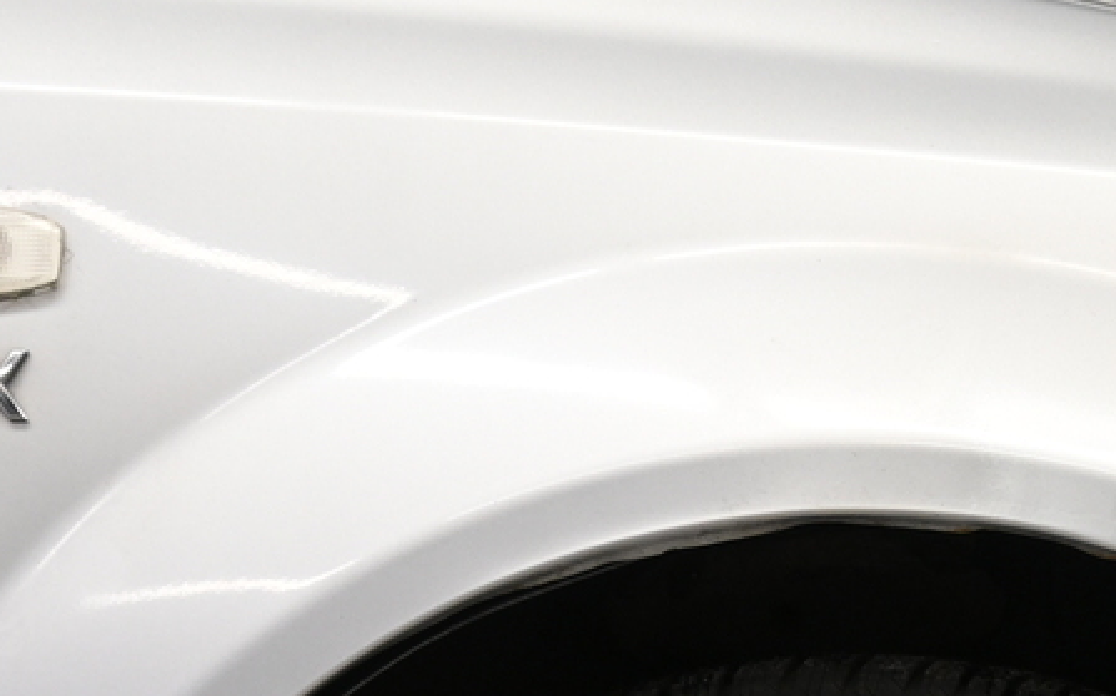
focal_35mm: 125
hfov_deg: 16.5
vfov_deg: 10.2
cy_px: 1045
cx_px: 1011
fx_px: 3793
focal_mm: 22.5
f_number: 4
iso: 320
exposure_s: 1/40
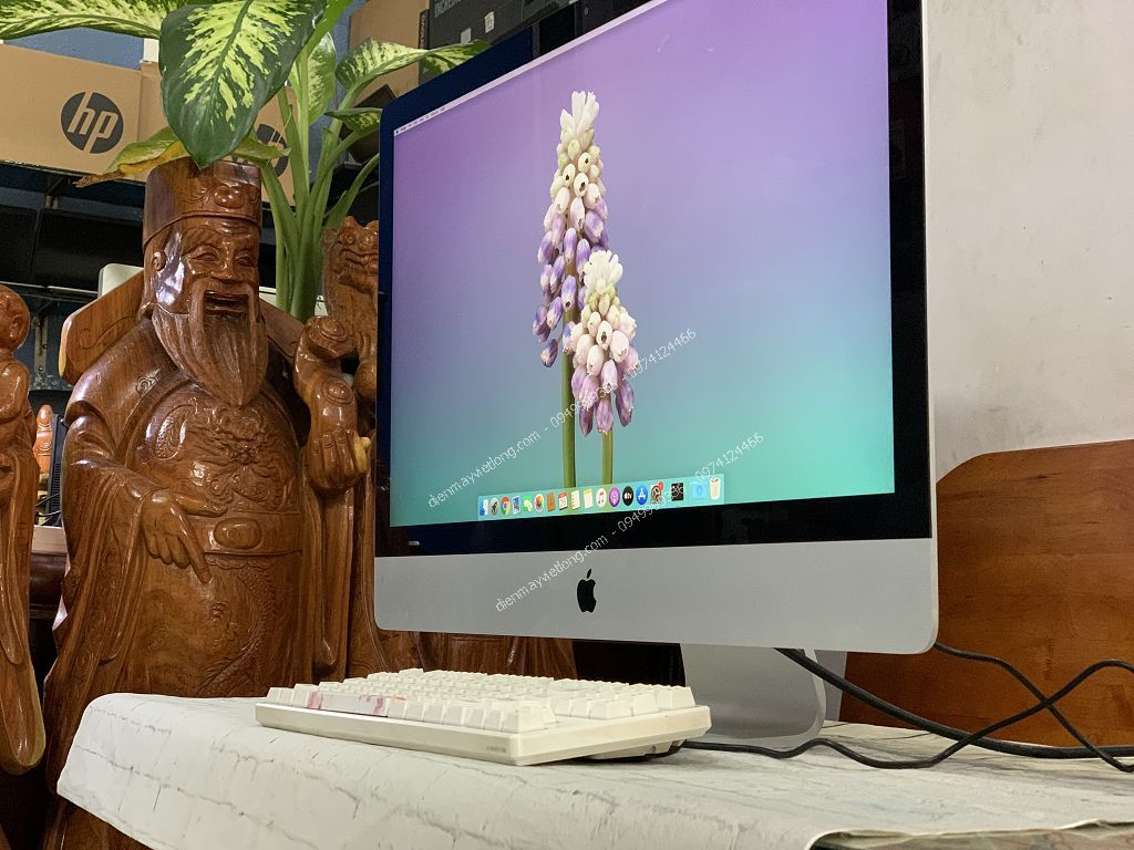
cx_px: 567
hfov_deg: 36.8
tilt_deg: +6.8
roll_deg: -1.8
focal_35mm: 52
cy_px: 425
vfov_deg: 28.0
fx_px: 1703
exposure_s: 1/50
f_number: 2.4
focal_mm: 6
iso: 320
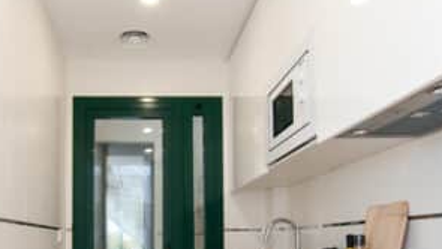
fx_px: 397
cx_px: 153
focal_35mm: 34
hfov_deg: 57.1
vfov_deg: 32.9
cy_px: 228
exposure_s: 1/15
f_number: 6.3
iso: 250
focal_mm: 13
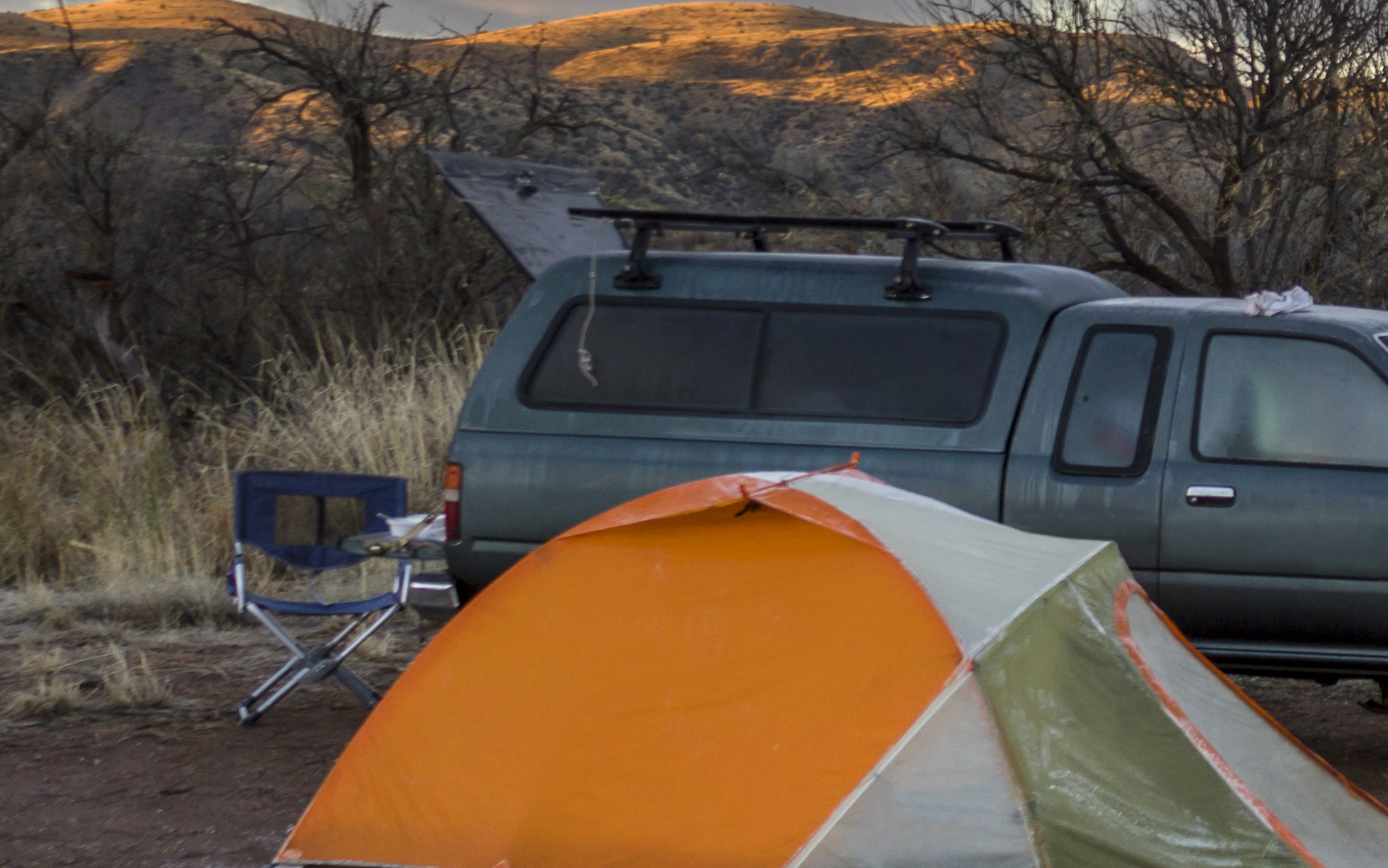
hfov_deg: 22.6
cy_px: 398
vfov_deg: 15.7
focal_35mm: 83
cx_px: 1731
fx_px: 3140
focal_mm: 10.59
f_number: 2.8
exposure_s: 1/160
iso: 64
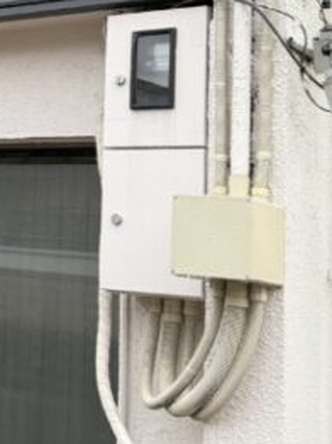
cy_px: 34
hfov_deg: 14.9
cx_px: -242
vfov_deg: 21.7
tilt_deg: +12.5
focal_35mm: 88
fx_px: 1127
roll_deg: -5.5
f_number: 1.78
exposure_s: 1/121
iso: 160
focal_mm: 6.76
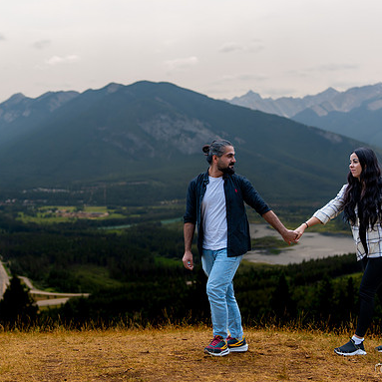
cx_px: 155
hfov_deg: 37.4
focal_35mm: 45
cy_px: 191
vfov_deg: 37.6
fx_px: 562
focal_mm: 35
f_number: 2
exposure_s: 1/5000
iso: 200
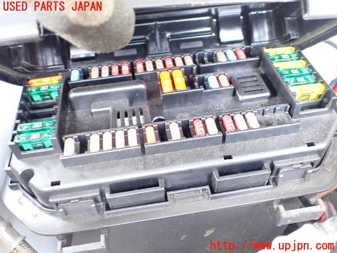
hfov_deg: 60.0
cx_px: 168
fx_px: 292
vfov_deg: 46.8
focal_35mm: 30
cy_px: 126
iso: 800
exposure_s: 1/40
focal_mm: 5.4
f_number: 2.3
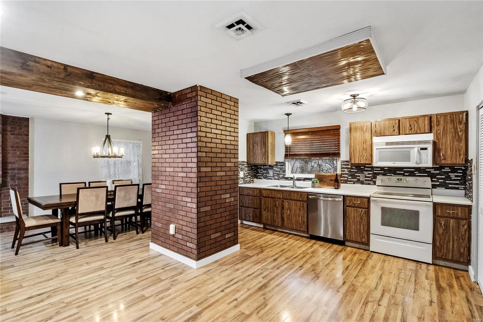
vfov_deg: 73.7
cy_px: 161
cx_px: 242
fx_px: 215
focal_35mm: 16
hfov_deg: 96.7
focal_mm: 8
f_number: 8
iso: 400
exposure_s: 1/2
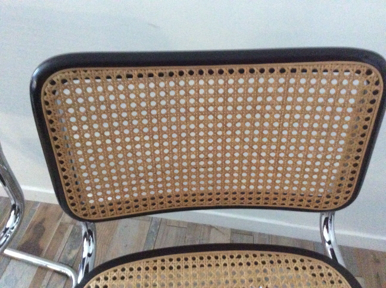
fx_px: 356
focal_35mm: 32
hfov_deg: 56.9
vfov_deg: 44.1
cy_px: 144
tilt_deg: -45.0
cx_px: 193
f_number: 2.4
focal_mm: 3.3
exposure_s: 1/17
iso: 640
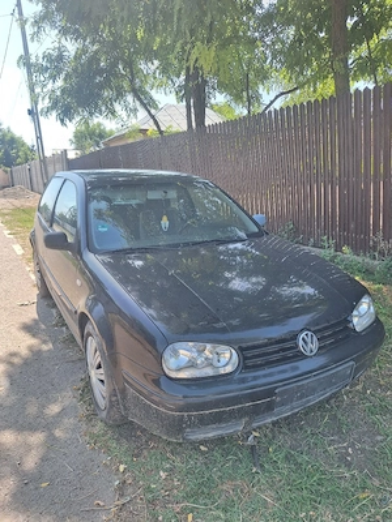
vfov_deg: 73.9
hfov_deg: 58.9
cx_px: 196
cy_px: 261
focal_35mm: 23
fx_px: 347
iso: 40
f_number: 1.8
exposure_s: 1/192
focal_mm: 5.54
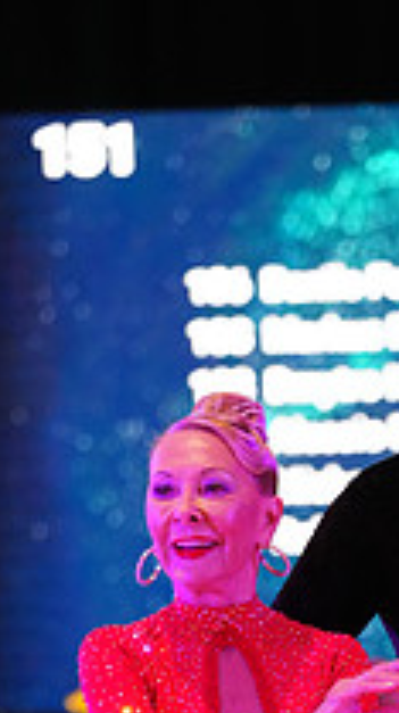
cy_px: 904
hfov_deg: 3.6
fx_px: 6324
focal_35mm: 335
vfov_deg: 6.4
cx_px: 506
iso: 5000
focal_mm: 115
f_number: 2.8
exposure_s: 1/320
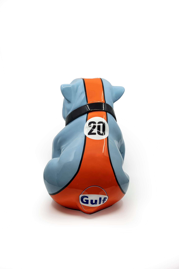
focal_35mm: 31
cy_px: 134
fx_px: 231
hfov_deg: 42.3
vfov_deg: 60.3
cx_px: 90
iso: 125
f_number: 5
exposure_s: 1/100
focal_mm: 31
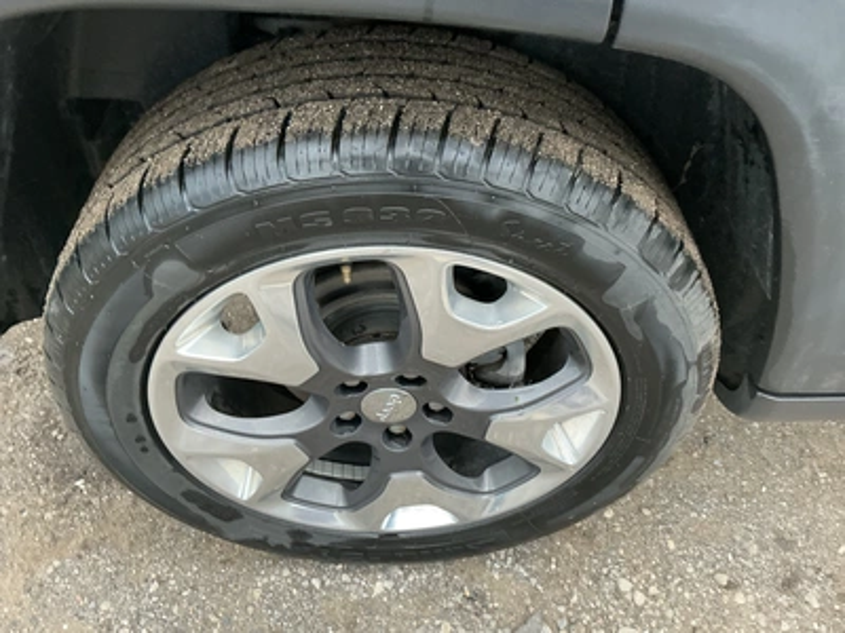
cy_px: 316
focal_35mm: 28
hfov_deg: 63.4
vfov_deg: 49.7
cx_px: 422
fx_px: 683
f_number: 1.8
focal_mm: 3
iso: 100
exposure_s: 1/60
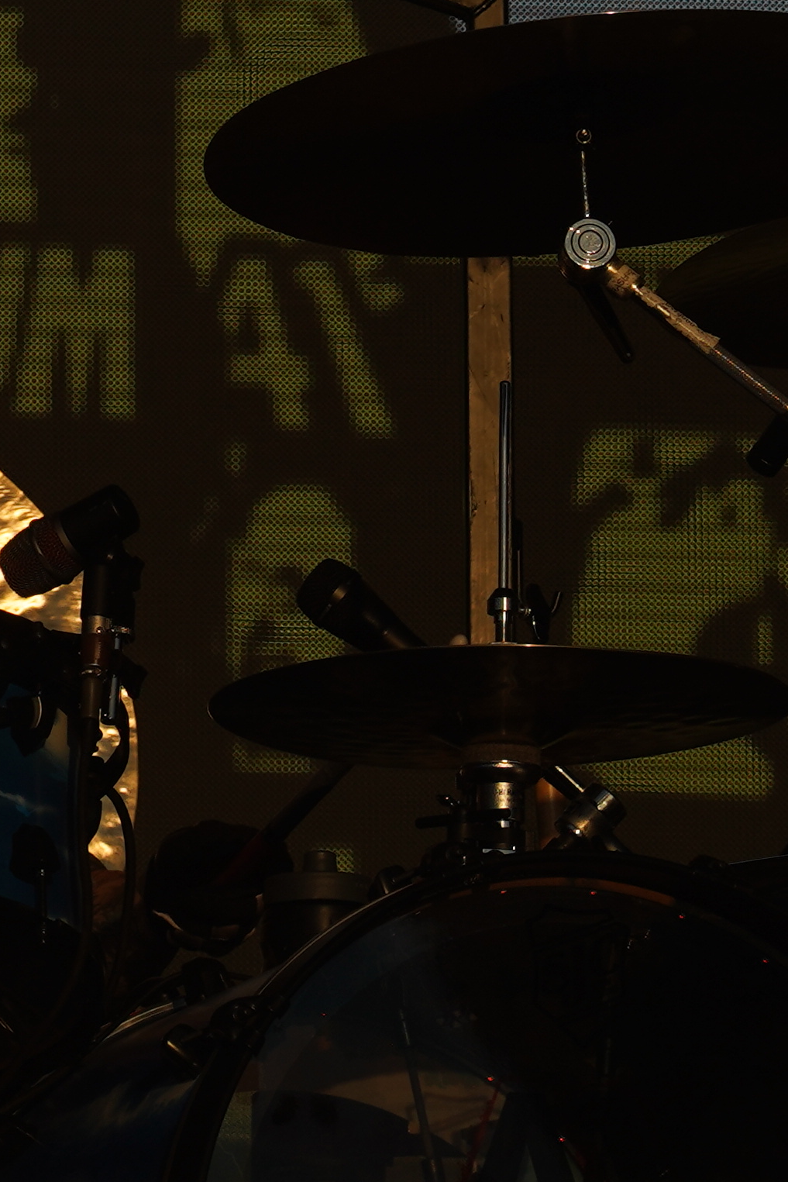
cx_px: -469
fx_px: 13556
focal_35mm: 413
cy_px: 109
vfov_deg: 5.0
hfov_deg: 3.3
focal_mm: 105
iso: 100
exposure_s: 1/1000
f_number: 8
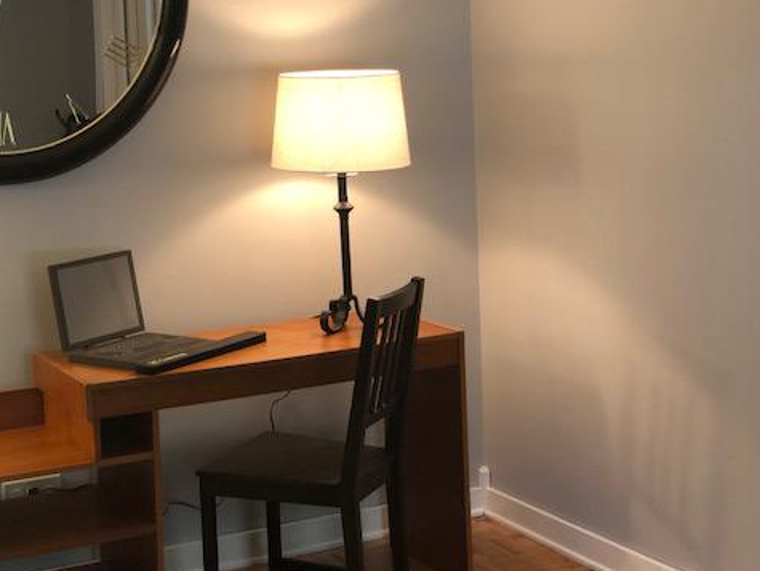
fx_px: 1538
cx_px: 293
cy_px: 208
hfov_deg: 27.7
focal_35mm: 70
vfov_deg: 21.0
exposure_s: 1/30
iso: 100
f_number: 2.4
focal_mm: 6
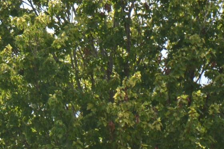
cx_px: -213
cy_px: 229
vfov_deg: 7.0
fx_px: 1200
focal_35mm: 193
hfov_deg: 9.9
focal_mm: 24
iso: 100
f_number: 9
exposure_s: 1/200
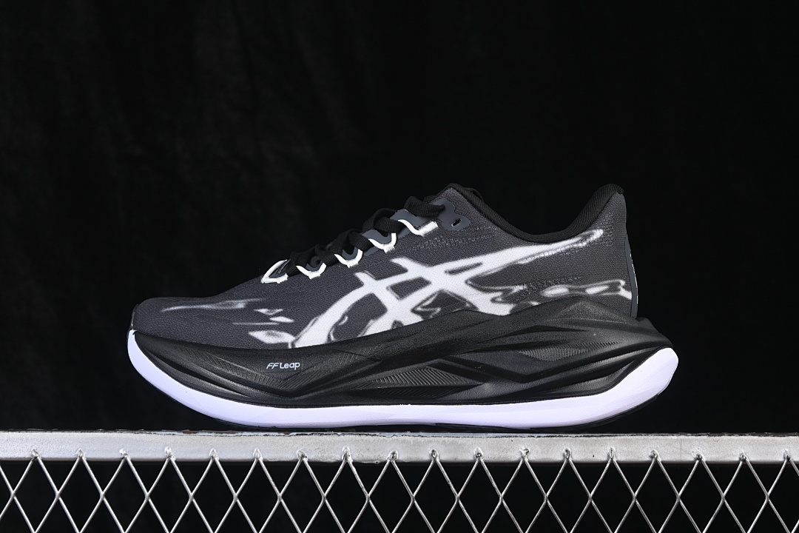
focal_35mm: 75
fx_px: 1664
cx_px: 400
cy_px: 266
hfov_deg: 27.0
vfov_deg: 18.2
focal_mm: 50
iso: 160
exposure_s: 1/60
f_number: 6.3
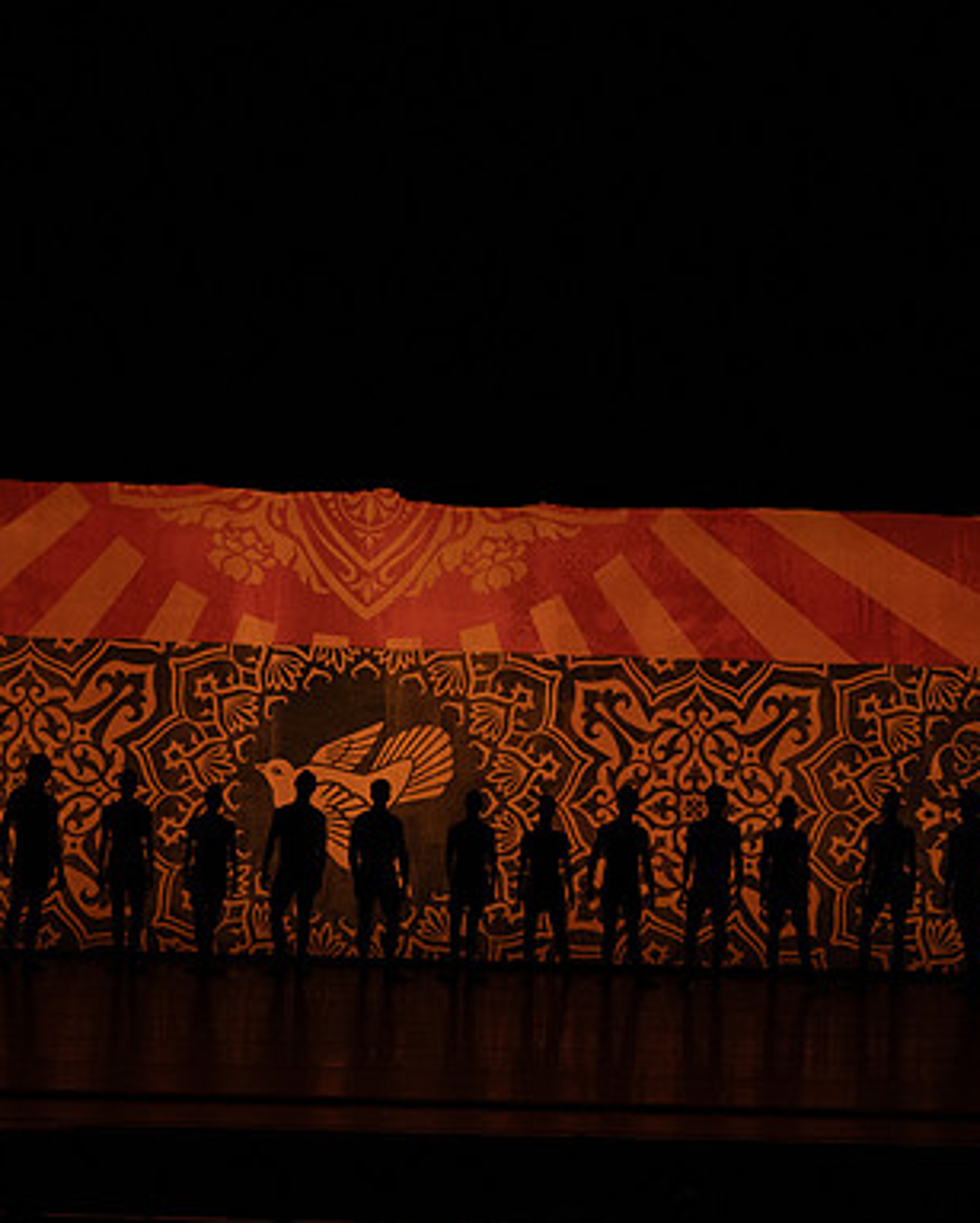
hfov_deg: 10.9
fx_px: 5142
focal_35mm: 142
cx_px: 437
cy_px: 612
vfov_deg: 13.6
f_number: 6.3
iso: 6400
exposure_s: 1/400
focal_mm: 100
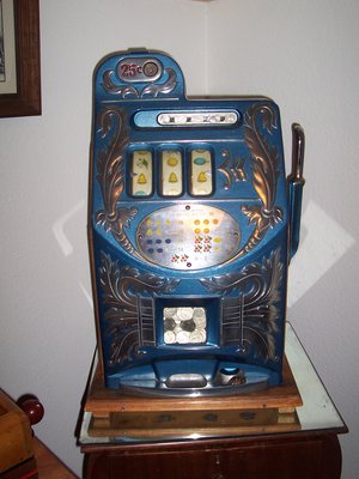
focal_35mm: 37
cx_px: 180
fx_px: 512
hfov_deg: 38.7
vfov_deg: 50.1
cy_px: 240
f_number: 2.8
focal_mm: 5.6
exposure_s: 1/60
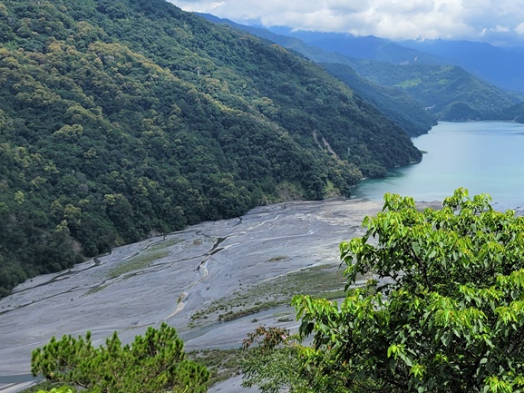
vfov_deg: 31.0
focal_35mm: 45
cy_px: 54
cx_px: 399
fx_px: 681
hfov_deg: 40.8
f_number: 1.8
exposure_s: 1/4131
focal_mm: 5.4
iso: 40
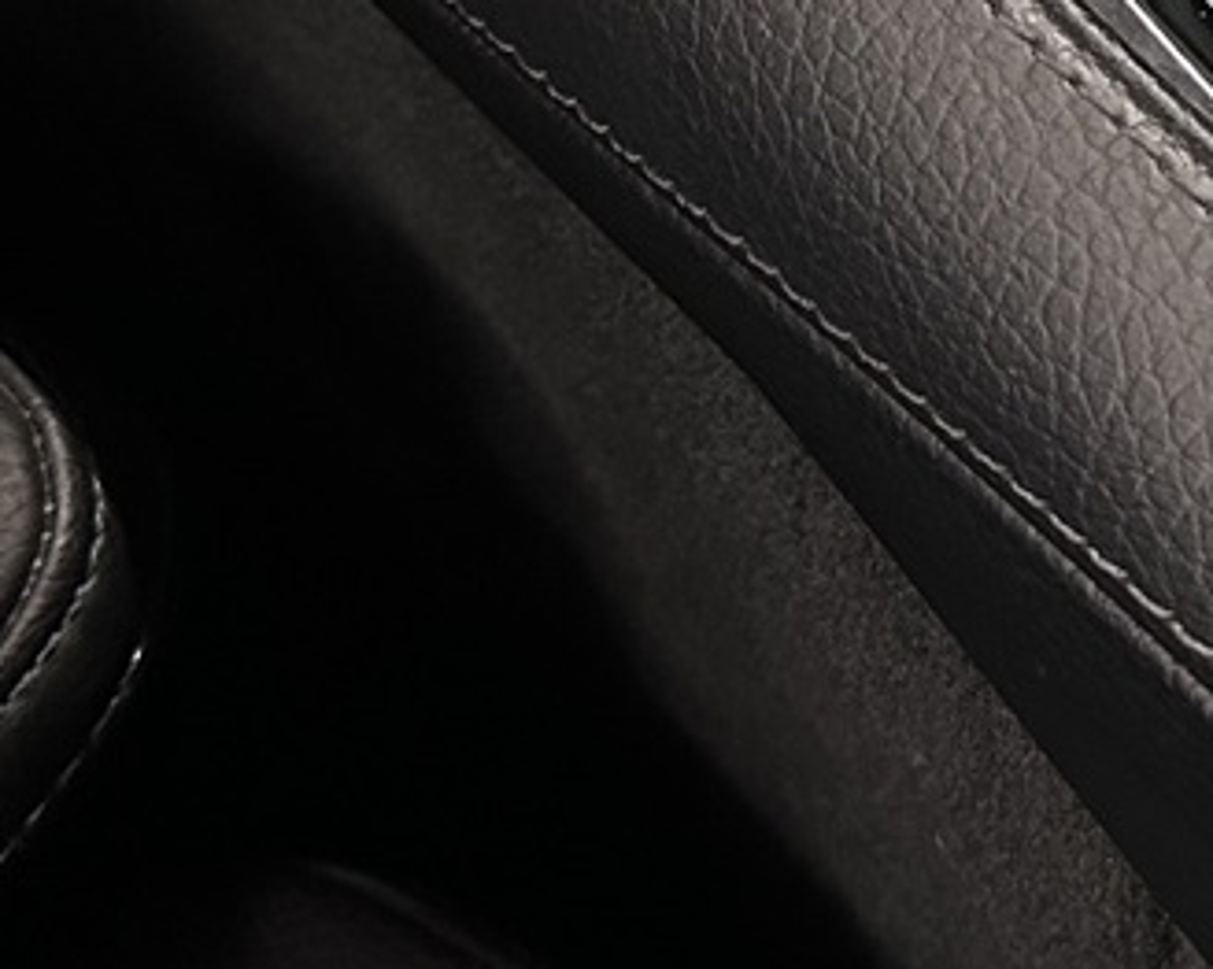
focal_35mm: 103
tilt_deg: -47.2
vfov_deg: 13.8
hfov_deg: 17.4
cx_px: 1598
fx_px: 3696
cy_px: -607
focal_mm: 6.86
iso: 500
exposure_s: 1/57
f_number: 1.78
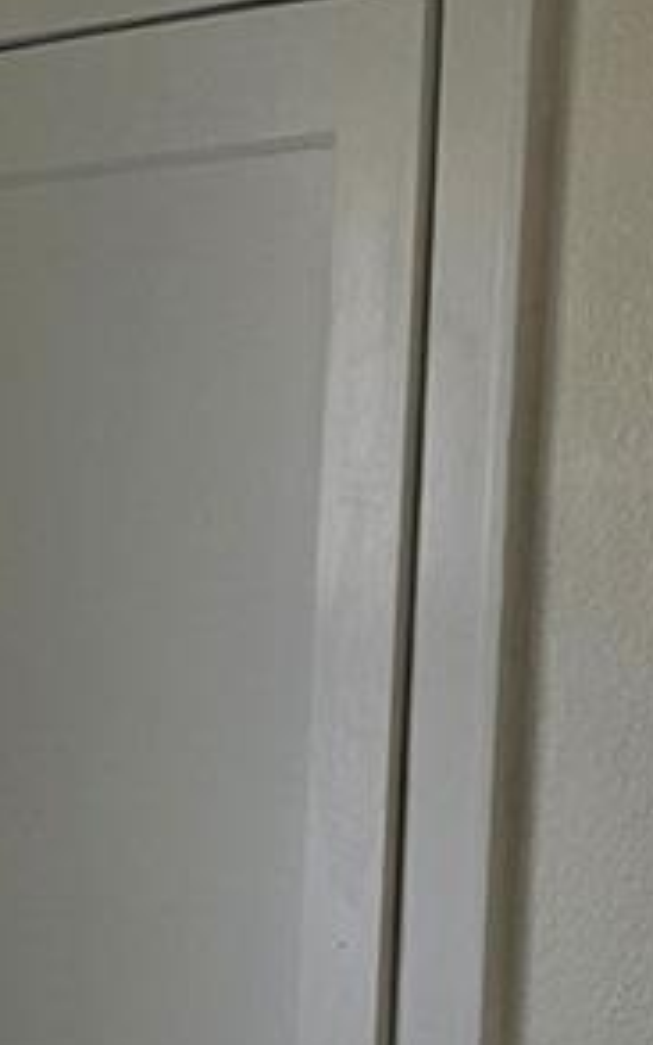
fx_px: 3419
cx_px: -353
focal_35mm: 120
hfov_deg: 10.5
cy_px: 938
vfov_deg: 17.1
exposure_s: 1/120
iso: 40
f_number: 1.7
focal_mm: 6.3
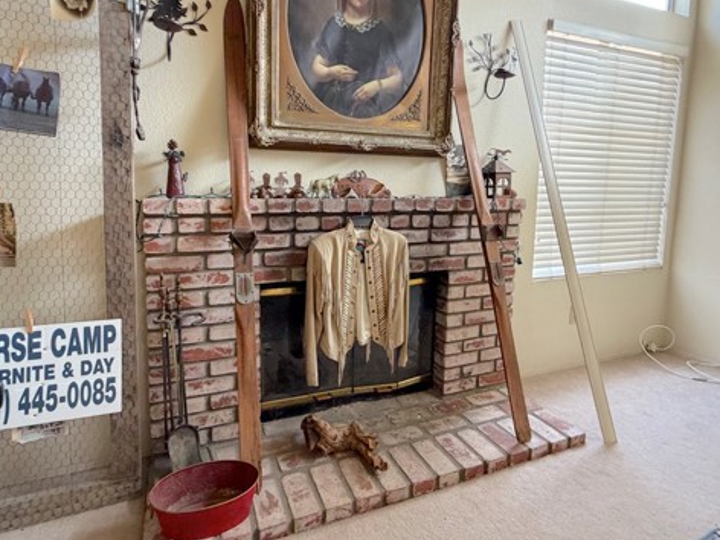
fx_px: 395
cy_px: 229
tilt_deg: -7.0
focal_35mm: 19
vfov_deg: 68.3
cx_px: 331
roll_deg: -0.1
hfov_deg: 84.5
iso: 320
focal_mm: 2.22
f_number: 2.2
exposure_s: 1/88
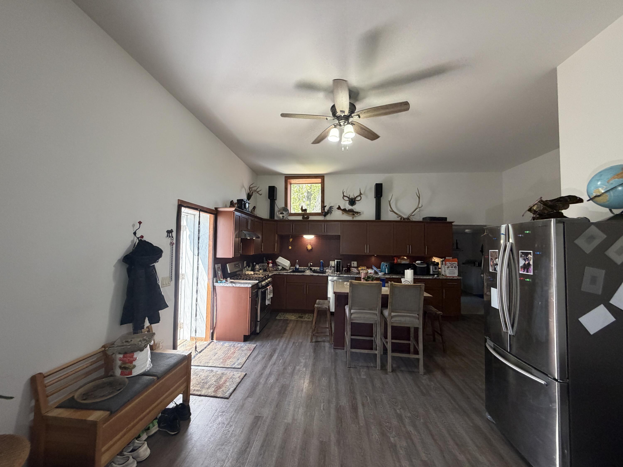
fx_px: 252
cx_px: 312
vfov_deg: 85.7
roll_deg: -0.5
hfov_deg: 102.1
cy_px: 234
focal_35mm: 14
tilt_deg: +2.3
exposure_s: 1/120
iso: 250
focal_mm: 2.22
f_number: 2.2
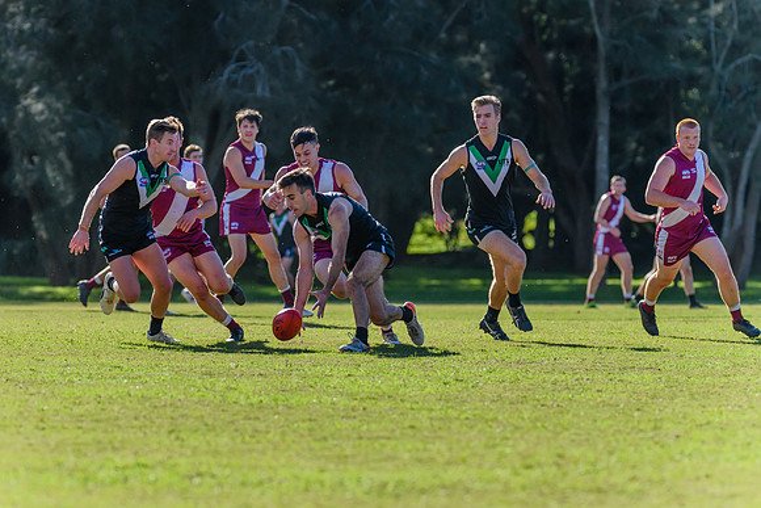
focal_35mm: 264
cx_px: 351
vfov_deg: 5.2
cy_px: 233
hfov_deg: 7.8
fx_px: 5584
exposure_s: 1/2500
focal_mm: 240
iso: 800
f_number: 5
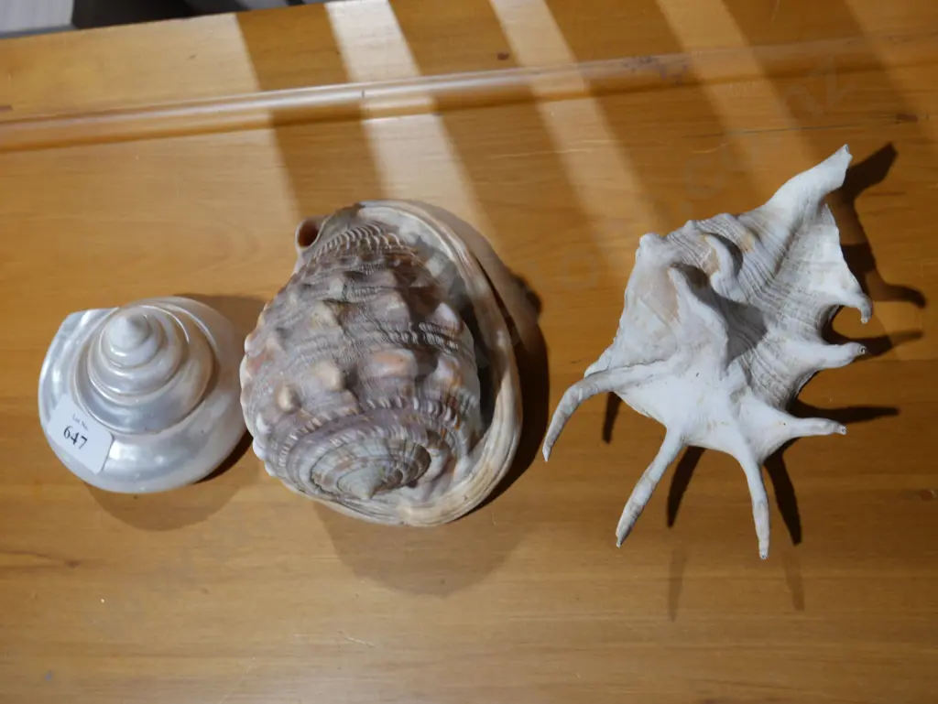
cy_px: 352
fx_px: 1518
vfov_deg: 26.1
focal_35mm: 56
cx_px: 469
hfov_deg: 34.3
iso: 400
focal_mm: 28
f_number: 5.3
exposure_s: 1/60
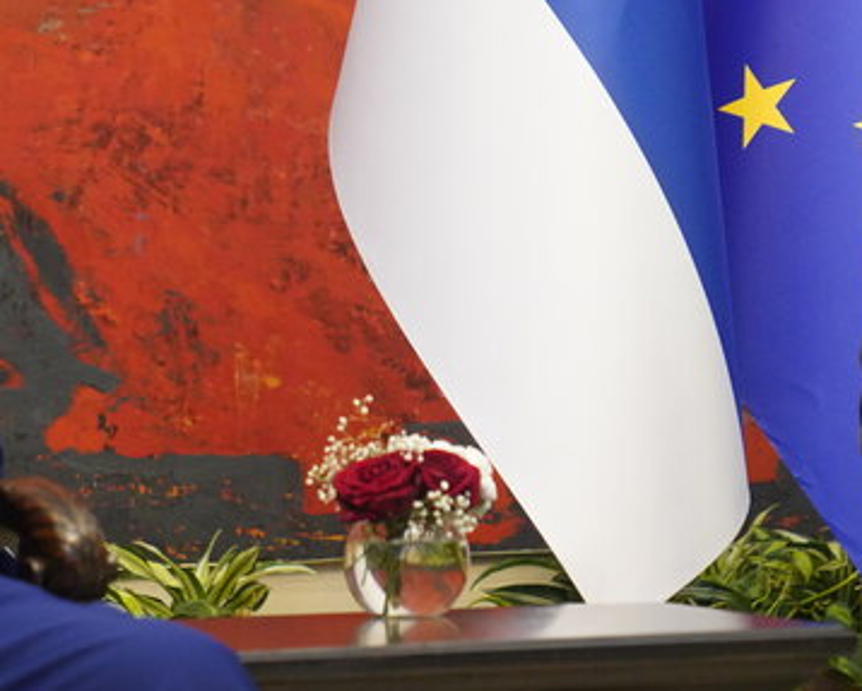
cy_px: 161
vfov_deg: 8.3
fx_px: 4775
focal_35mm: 187
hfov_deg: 10.3
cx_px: 455
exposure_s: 1/250
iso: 2500
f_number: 2.8
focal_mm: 68
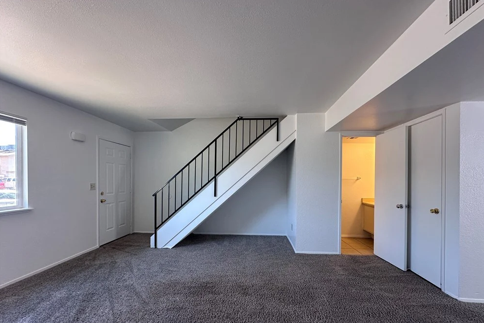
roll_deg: +0.2
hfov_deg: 100.4
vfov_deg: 77.0
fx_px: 202
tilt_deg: +0.1
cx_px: 248
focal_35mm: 15
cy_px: 181
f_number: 2.2
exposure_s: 1/120
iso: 160
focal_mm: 2.22
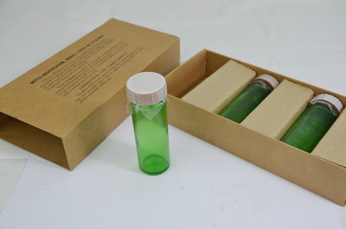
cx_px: 173
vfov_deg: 31.8
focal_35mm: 42
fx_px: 403
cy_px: 114
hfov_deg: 46.5
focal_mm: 28
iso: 200
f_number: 5.6
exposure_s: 1/125
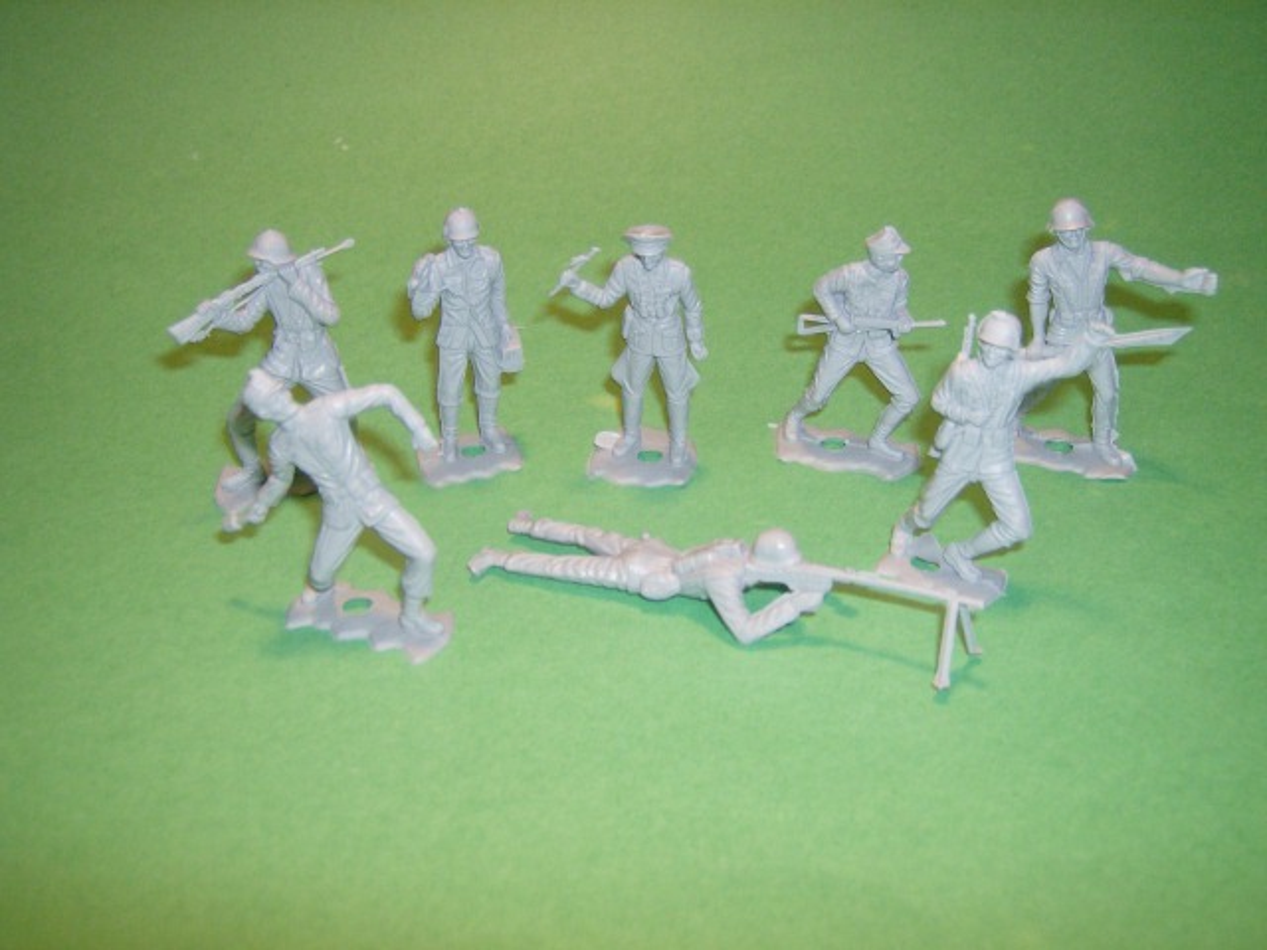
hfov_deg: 49.0
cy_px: 475
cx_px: 634
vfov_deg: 37.7
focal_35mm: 38
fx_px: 1391
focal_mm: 6.4
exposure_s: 1/66.6
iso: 200
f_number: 2.9
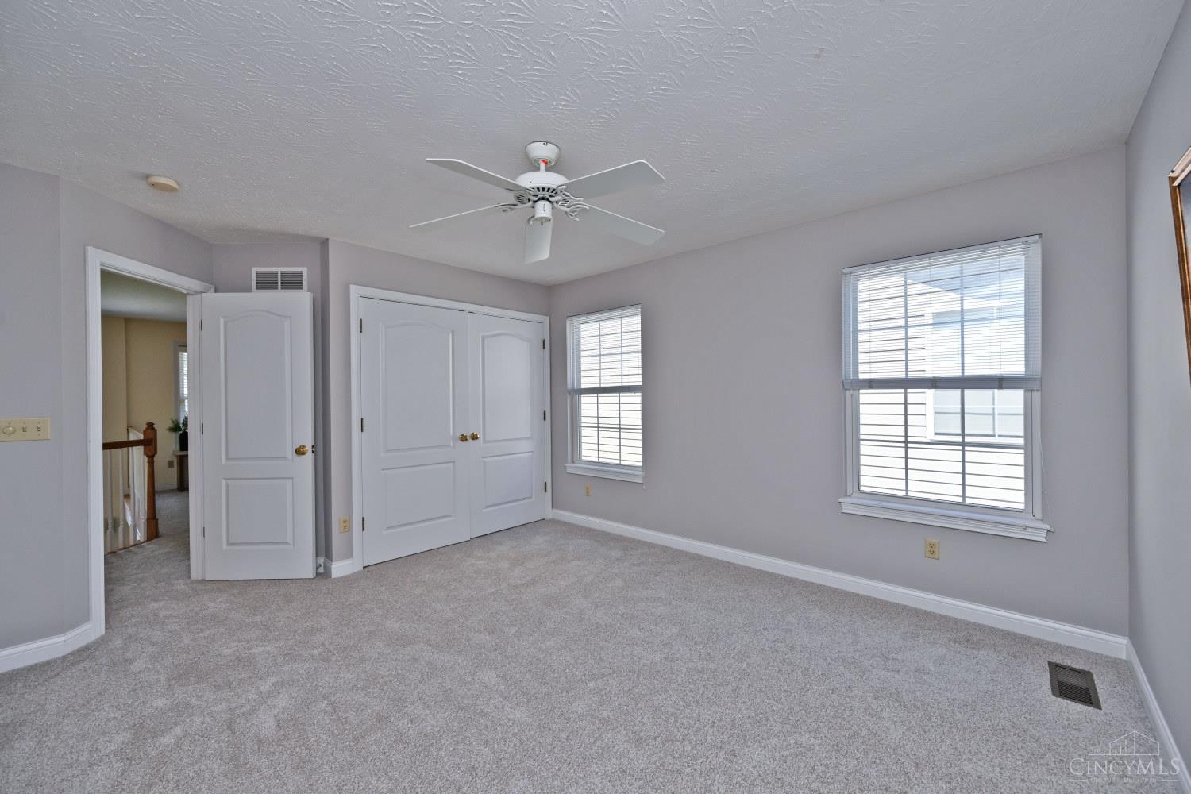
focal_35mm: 14
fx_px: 463
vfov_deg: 81.2
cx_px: 596
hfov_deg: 104.3
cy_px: 397
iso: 110
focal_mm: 14
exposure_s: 1/125
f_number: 5.6
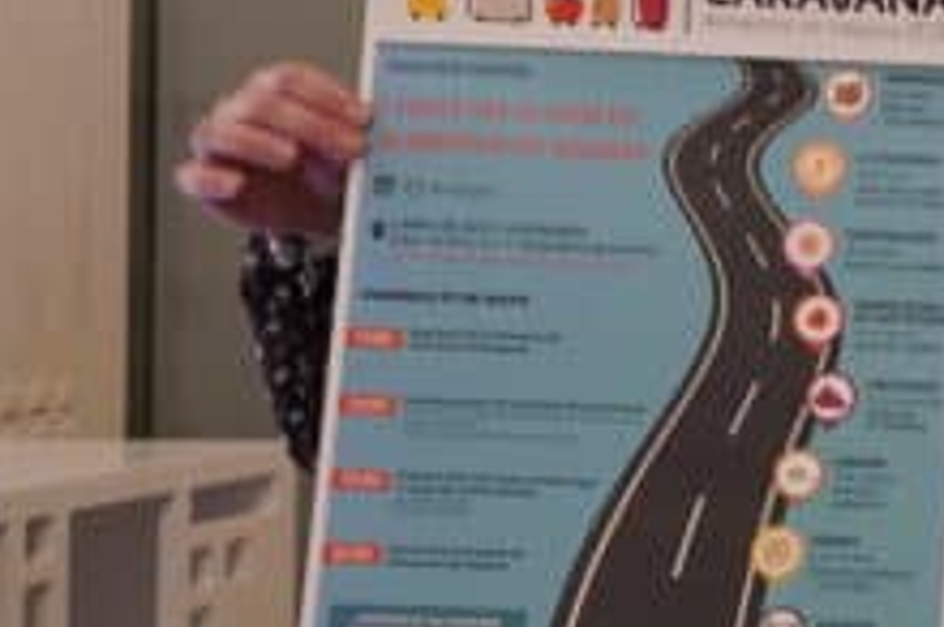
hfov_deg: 16.3
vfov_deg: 12.4
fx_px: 2854
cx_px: 1605
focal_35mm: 109
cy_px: 28
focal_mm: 32
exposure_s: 1/160
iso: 1600
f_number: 4
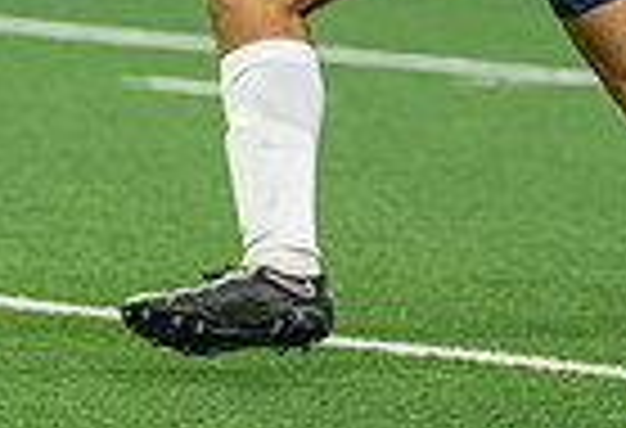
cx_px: 302
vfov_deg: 1.4
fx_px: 17944
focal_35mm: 1024
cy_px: -157
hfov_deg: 2.0
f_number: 2.8
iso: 5000
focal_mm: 200
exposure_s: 1/1250
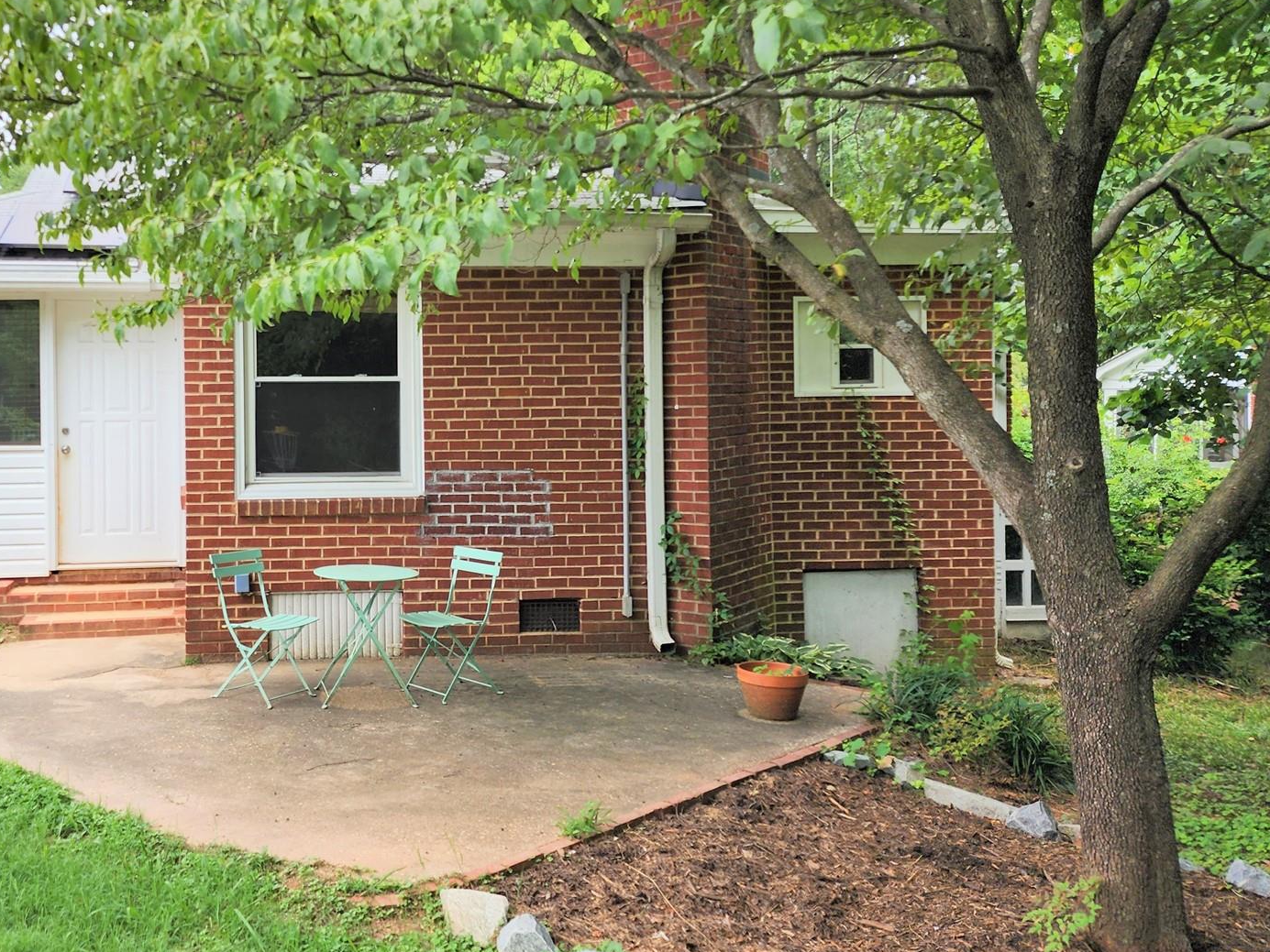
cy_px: 413
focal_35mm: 34
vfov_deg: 41.7
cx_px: 347
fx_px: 1248
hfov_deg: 52.0
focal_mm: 6.4
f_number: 1.8
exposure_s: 1/361
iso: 12
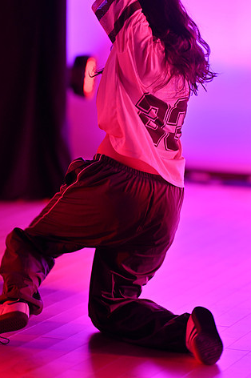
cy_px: 155
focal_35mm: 156
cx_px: 152
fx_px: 1634
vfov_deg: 13.2
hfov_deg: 8.8
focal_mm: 85
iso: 64
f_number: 1.2
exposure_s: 1/400
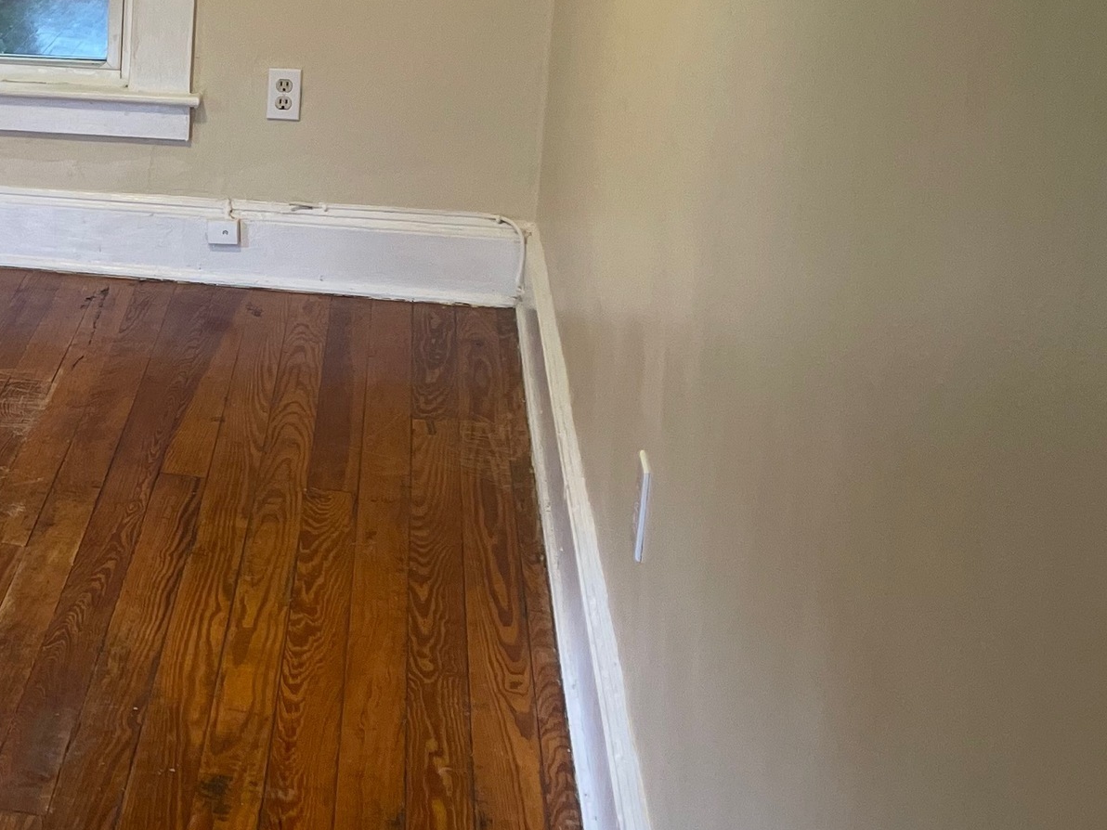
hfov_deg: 25.3
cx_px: -305
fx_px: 2143
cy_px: 125
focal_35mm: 67
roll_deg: +0.0
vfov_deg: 21.6
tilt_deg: -13.3
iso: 200
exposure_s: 1/60
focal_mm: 5.1
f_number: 1.6
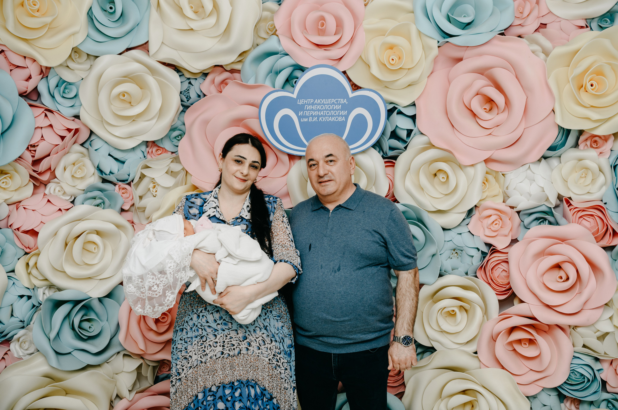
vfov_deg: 38.7
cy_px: 191
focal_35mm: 34
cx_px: 329
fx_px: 584
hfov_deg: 55.7
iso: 100
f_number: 4.5
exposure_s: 1/160
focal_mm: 32
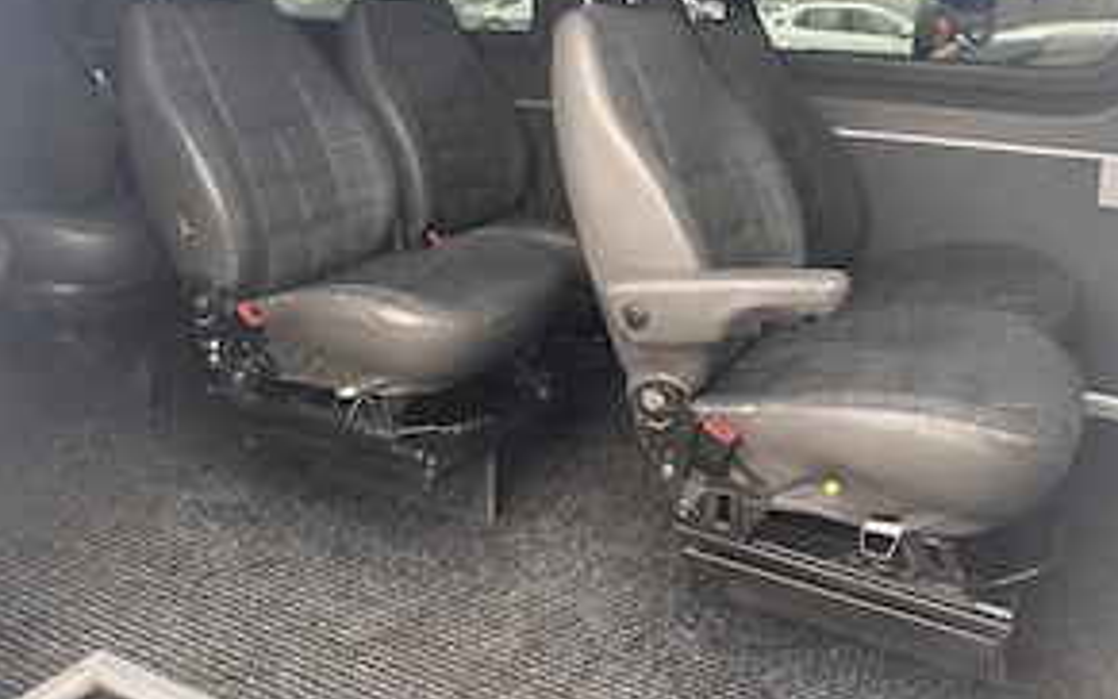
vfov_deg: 35.0
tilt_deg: -2.4
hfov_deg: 55.3
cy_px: 127
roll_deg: -1.9
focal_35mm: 35
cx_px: 569
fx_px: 1067
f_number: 1.78
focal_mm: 6.86
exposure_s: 1/177
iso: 64
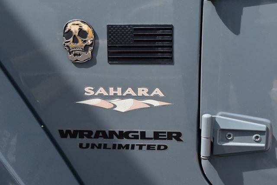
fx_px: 634
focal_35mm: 82
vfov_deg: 16.5
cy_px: 92
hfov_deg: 24.6
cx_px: 138
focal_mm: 55
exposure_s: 1/250
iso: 400
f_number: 10
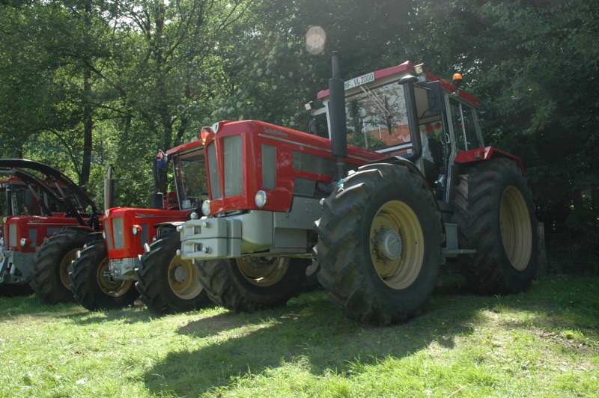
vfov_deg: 47.9
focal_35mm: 27
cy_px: 199
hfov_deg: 67.4
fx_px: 449
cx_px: 300
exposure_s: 1/200
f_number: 7.1
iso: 400
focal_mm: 18
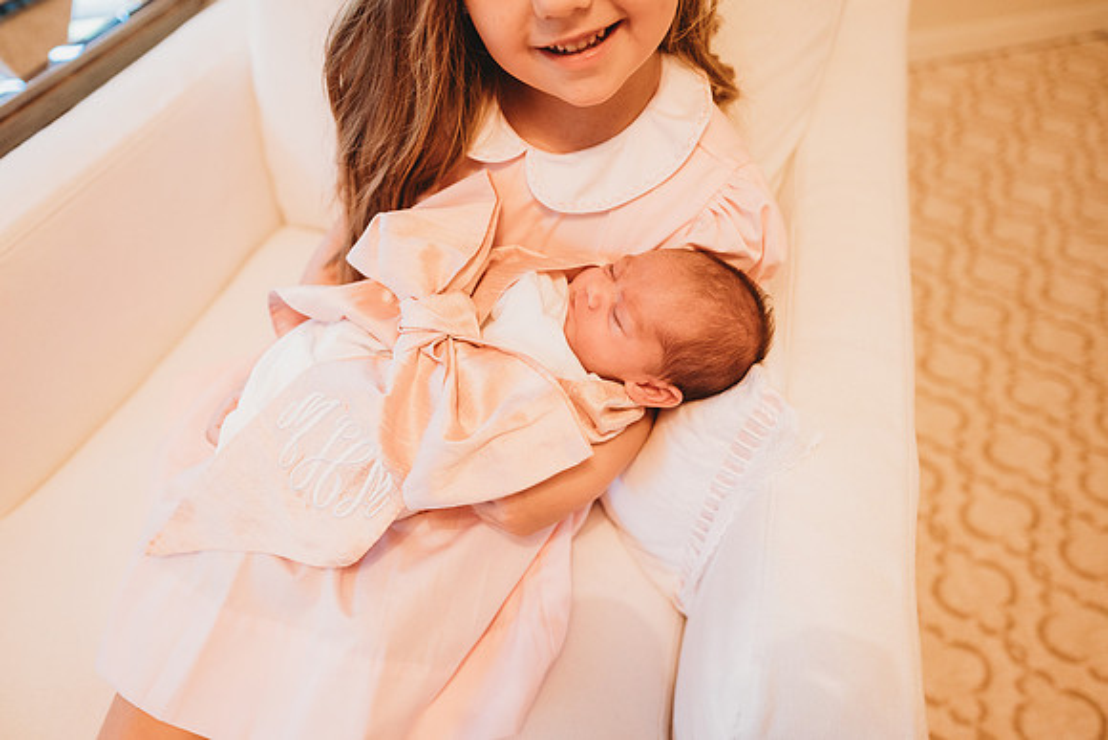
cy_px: 370
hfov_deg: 73.7
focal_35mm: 24
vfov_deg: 53.2
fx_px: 739
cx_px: 554
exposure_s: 1/160
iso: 800
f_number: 2.5
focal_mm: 24
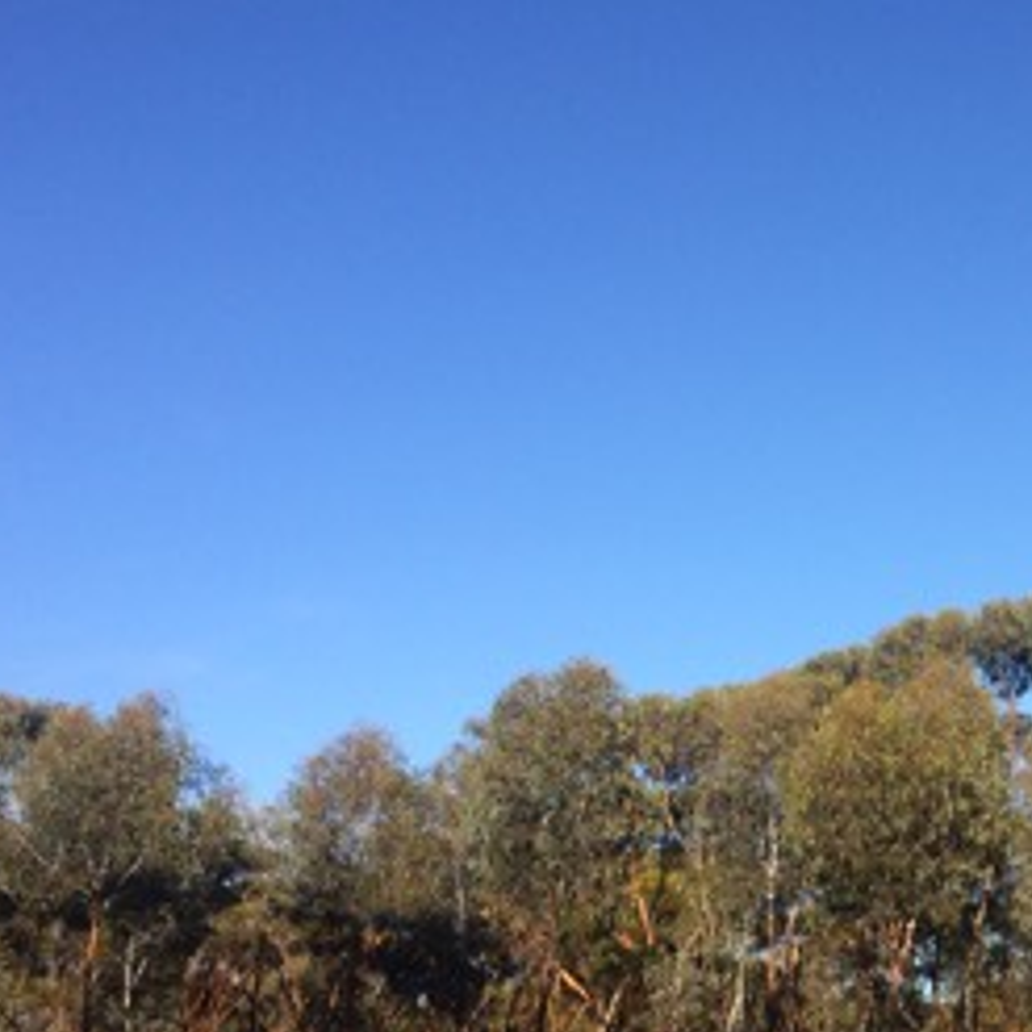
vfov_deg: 31.1
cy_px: 769
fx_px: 1821
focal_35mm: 54
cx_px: 965
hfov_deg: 30.0
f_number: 2.2
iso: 32
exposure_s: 1/1208
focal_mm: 4.15
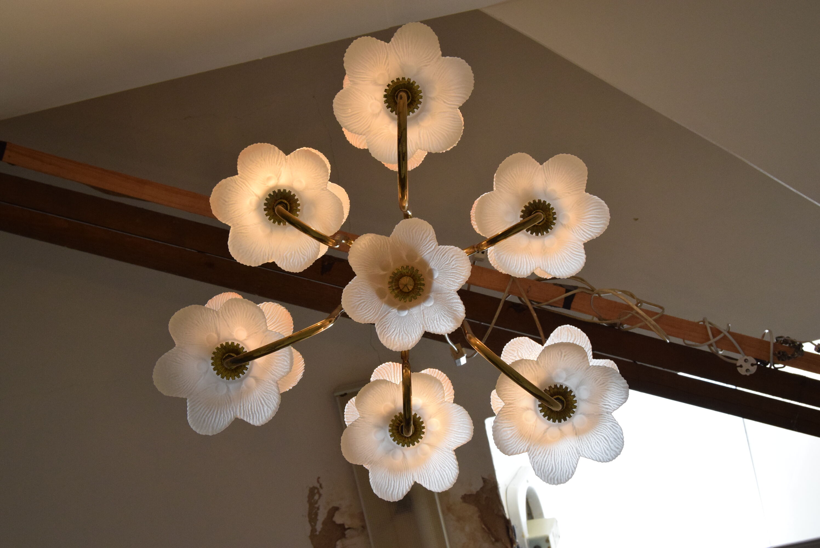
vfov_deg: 28.1
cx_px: 410
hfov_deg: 41.1
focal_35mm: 48
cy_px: 274
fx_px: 1094
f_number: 10
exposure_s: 1/400
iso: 1600
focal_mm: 32
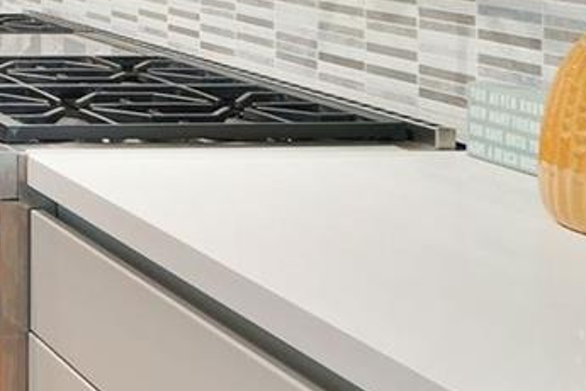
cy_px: -141
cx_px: -530
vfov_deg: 19.1
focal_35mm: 65
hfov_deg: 19.9
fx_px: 1058
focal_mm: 14
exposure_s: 1/6
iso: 100
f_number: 8
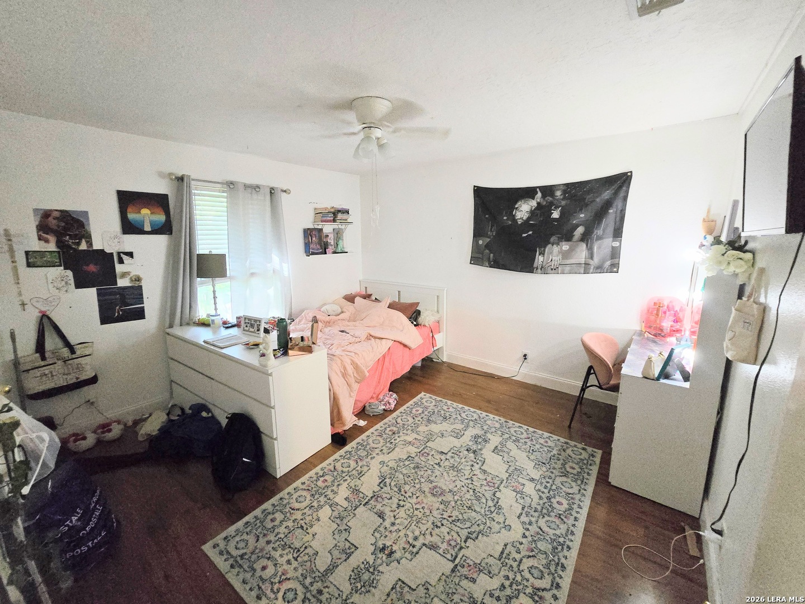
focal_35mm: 13
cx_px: 402
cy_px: 302
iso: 1250
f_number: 2.2
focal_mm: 2.2
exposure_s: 1/60
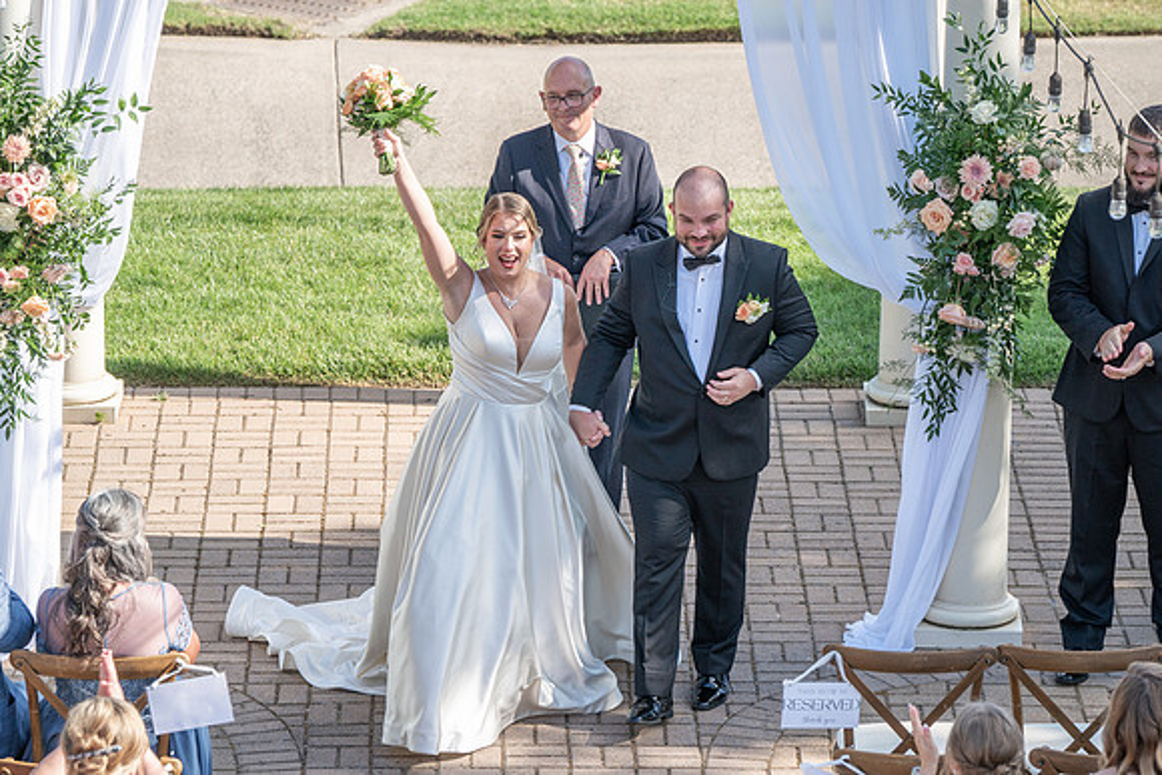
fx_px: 6518
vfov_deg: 6.8
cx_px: 625
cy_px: 490
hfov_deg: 10.2
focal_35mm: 202
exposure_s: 1/320
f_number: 5.6
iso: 100
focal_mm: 158
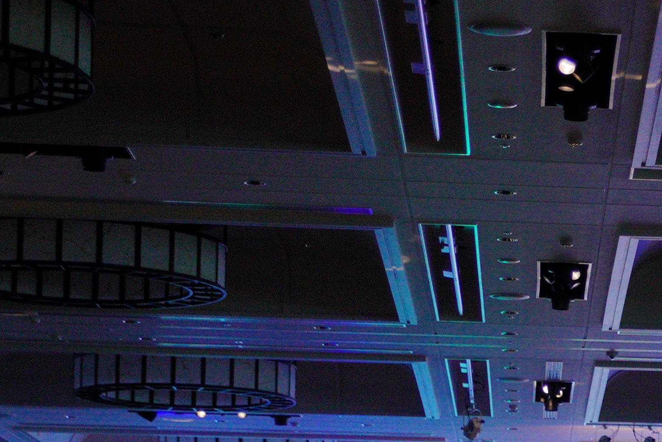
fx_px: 2869
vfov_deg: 8.7
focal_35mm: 156
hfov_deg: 12.6
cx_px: 944
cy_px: 598
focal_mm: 40
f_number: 2.8
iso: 800
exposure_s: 1/160
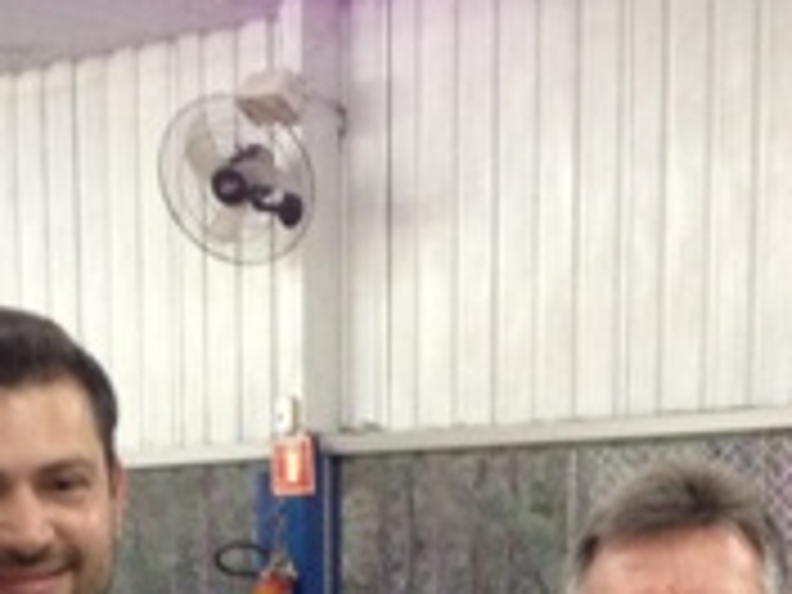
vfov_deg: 10.9
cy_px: 1053
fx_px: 2906
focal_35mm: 127
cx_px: 216
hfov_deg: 15.5
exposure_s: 1/20
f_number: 2.4
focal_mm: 4.28
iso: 100
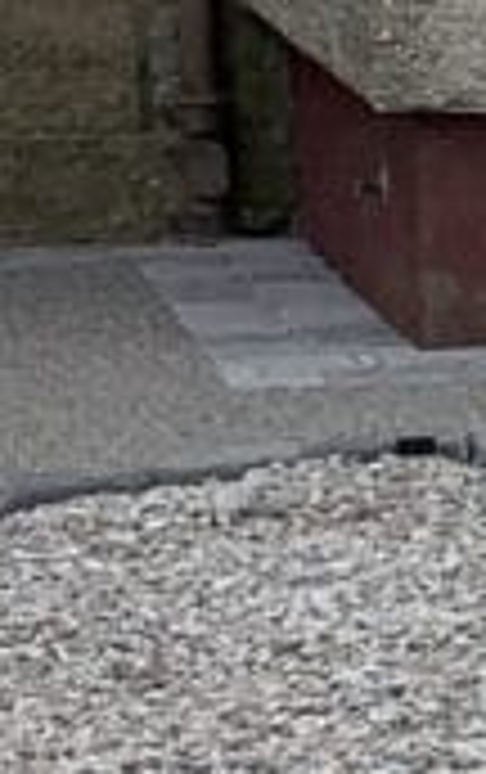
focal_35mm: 246
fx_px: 5196
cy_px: 900
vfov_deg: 8.4
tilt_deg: -12.0
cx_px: 2988
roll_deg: -4.5
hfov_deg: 4.2
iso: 25
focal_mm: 4.25
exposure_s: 1/1100
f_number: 1.8
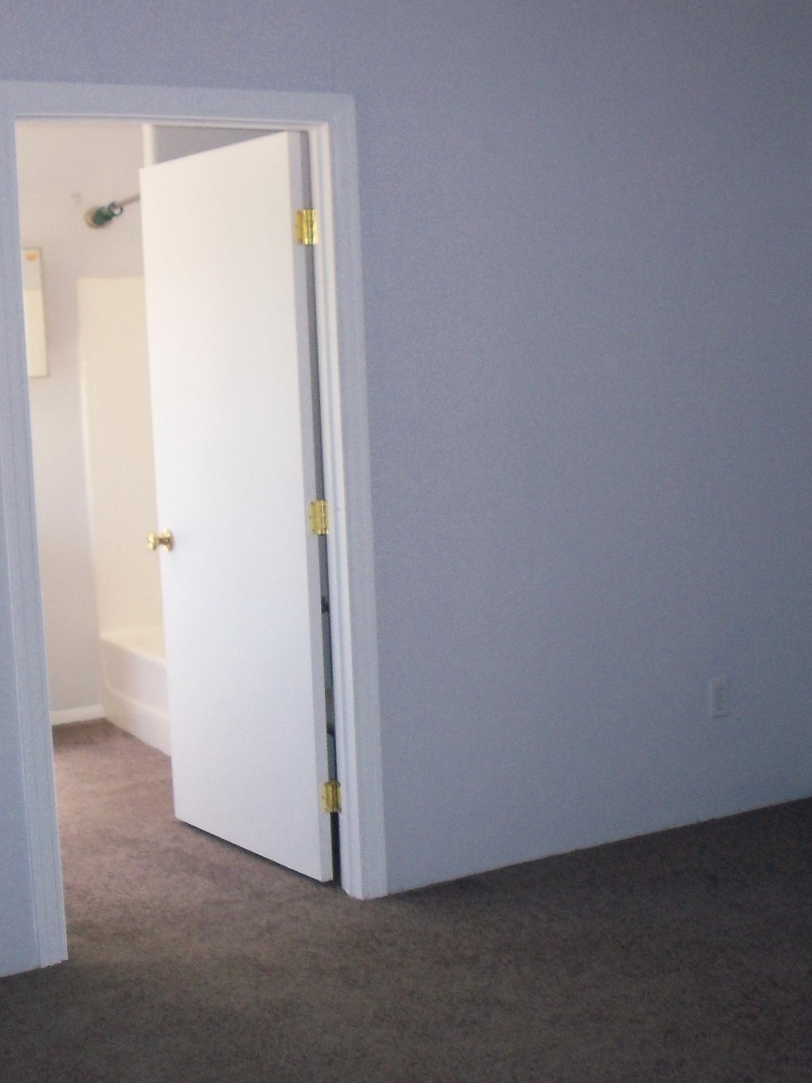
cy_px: 540
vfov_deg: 37.5
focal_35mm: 51
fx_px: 1595
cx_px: 305
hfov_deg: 28.5
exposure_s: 1/80
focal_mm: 6.3
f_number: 3.5
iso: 250
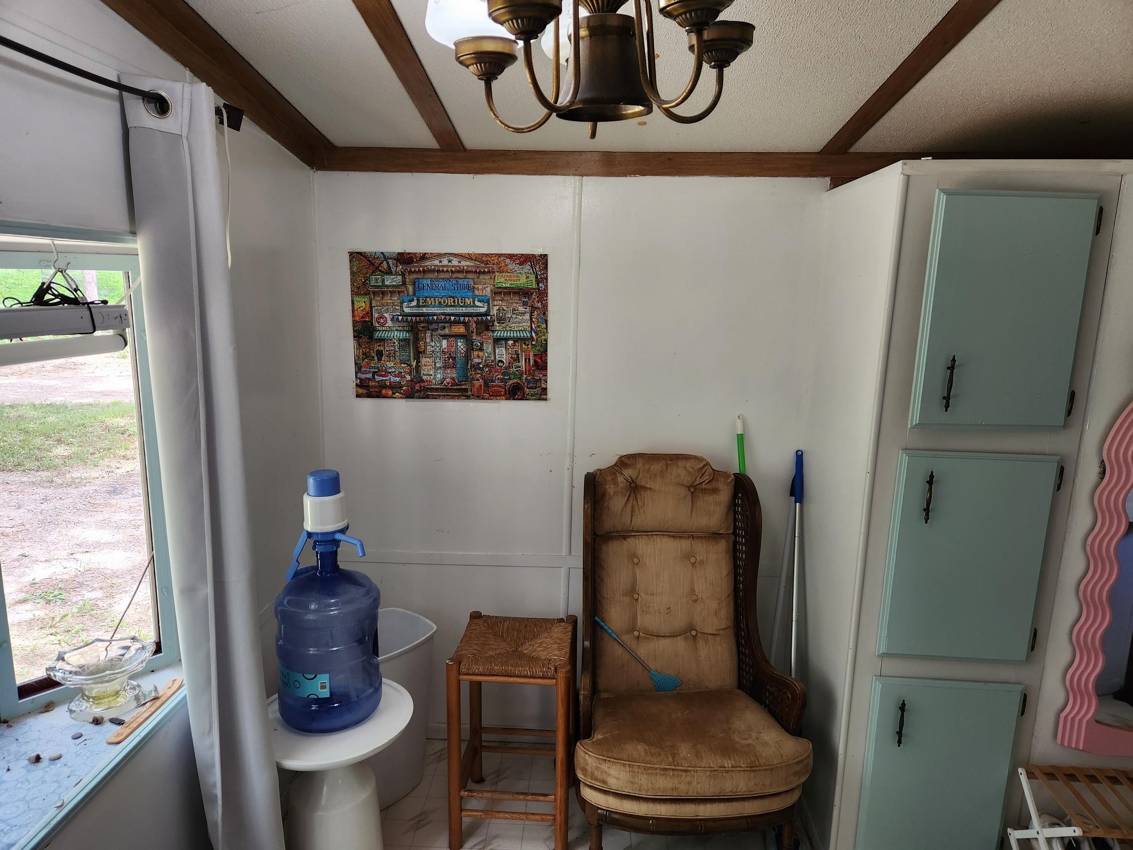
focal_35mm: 23
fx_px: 753
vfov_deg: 58.9
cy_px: 425
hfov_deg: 73.9
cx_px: 566
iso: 160
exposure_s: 1/120
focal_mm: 5.4
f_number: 1.8
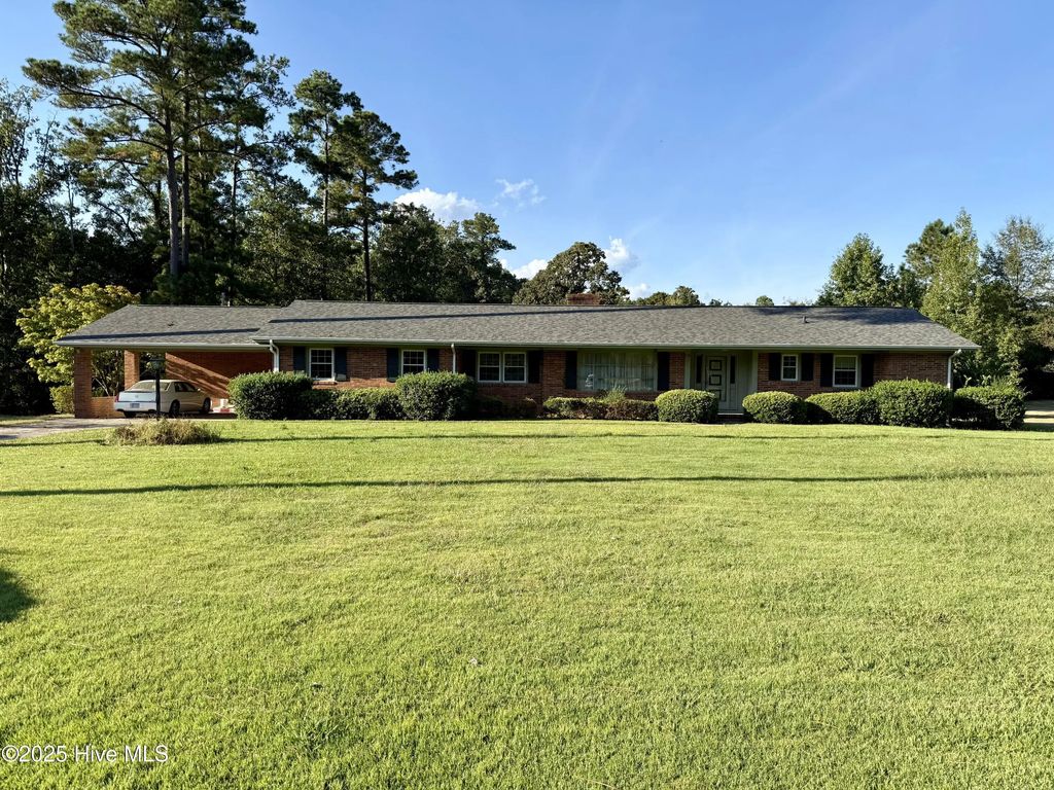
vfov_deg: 56.8
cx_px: 527
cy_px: 395
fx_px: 731
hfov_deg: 71.6
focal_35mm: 24
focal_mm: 6.76
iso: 80
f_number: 1.78
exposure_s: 1/2445
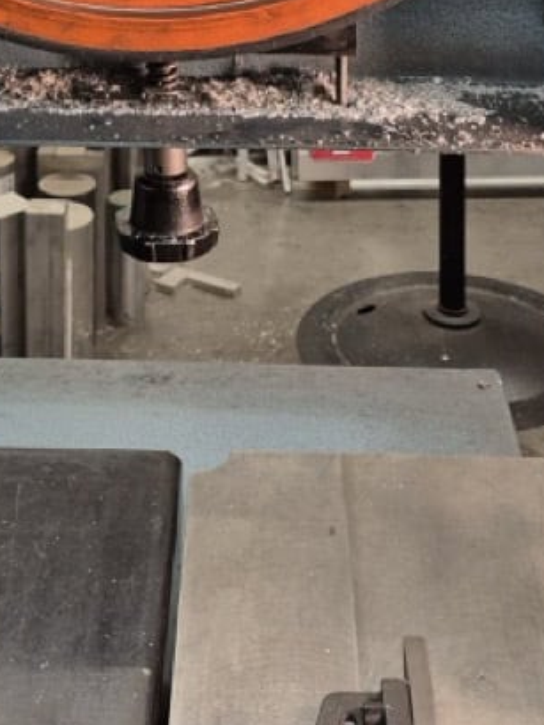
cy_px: -289
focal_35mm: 72
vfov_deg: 23.1
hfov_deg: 20.3
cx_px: 145
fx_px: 1508
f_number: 1.8
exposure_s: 1/120
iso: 400
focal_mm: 5.4
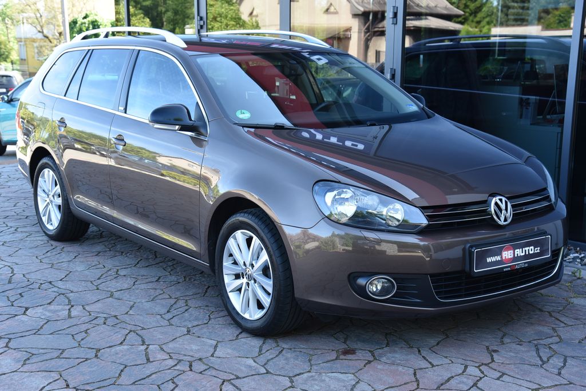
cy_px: 196
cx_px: 293
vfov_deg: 26.0
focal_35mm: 52
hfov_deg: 38.2
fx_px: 847
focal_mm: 52
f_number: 6.3
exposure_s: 1/160
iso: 500
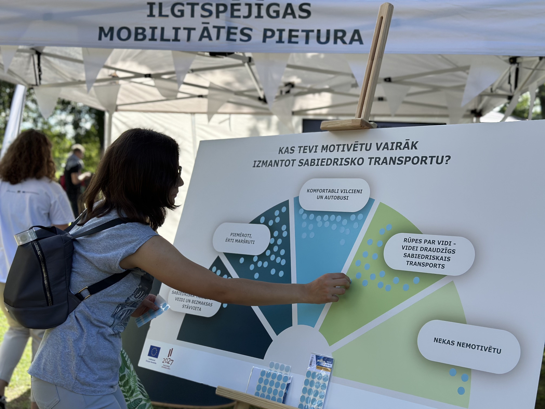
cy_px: 204
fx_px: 756
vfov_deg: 30.3
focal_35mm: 48
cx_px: 272
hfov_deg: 39.7
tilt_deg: -5.5
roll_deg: +0.3
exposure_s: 1/2070
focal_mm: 6.86
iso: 80
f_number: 1.78
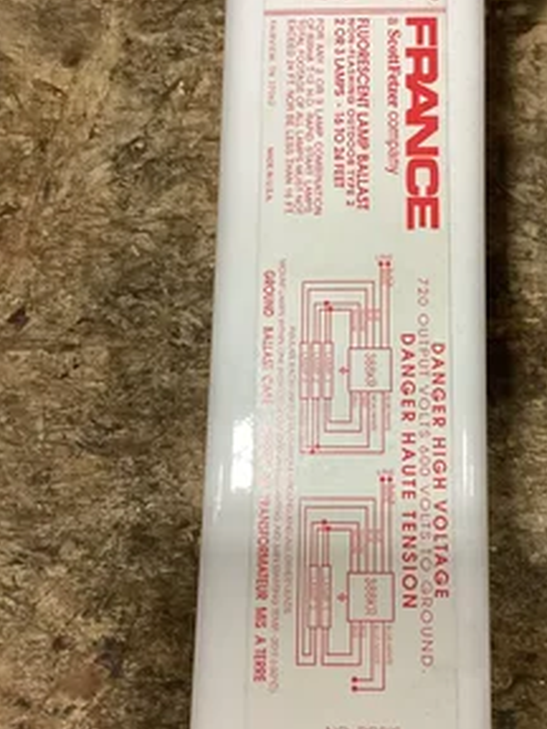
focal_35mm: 43
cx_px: 349
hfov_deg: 33.4
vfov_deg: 43.8
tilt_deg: -78.1
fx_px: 906
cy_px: 344
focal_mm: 3.3
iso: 320
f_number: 2.4
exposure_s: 1/60
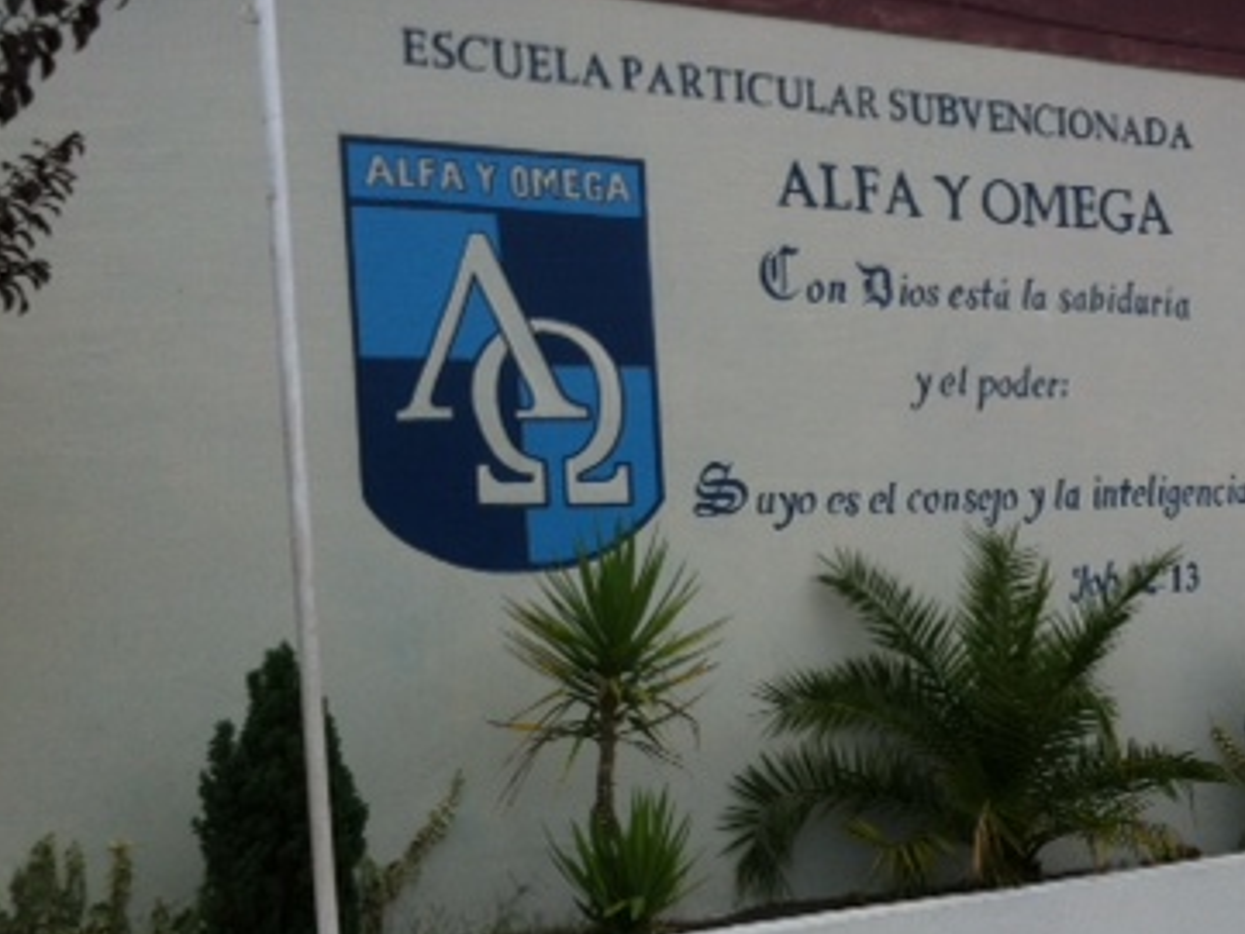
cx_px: 928
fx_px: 2231
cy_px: 479
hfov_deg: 30.7
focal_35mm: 62
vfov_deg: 23.7
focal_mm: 3.85
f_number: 2.8
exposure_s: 1/413
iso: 80
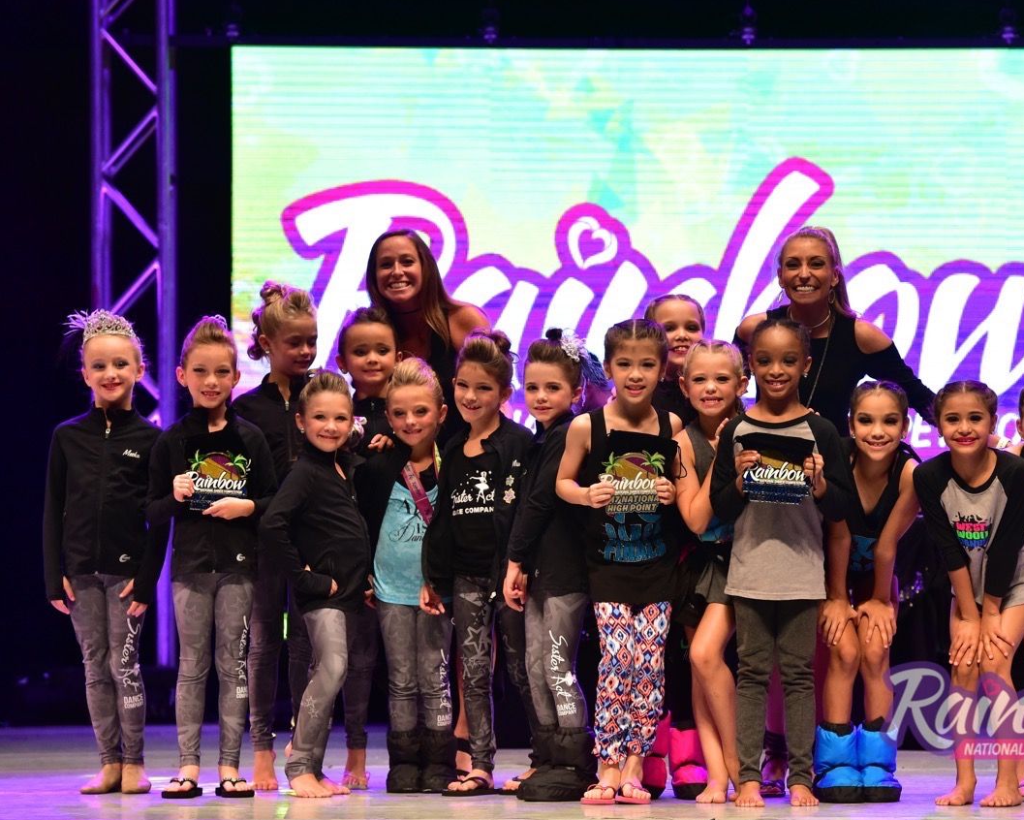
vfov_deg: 9.7
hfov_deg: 12.1
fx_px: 4820
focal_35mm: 159
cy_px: 410
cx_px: 603
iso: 5000
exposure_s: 1/1000
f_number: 4
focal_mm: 140
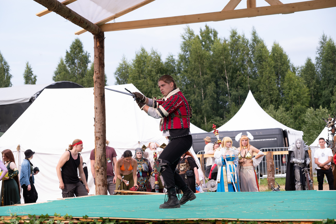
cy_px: 112
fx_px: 681
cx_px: 168
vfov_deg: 18.7
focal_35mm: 73
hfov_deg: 27.7
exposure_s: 1/1250
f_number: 4
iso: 320
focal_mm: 48.5
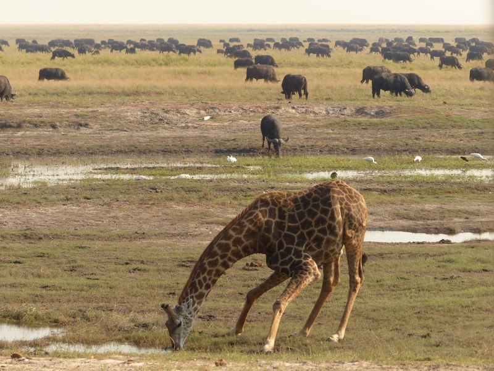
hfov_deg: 7.1
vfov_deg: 5.3
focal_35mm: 279
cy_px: 186
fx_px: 3982
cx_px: 247
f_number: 4.5
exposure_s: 1/320
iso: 100
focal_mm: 50.2
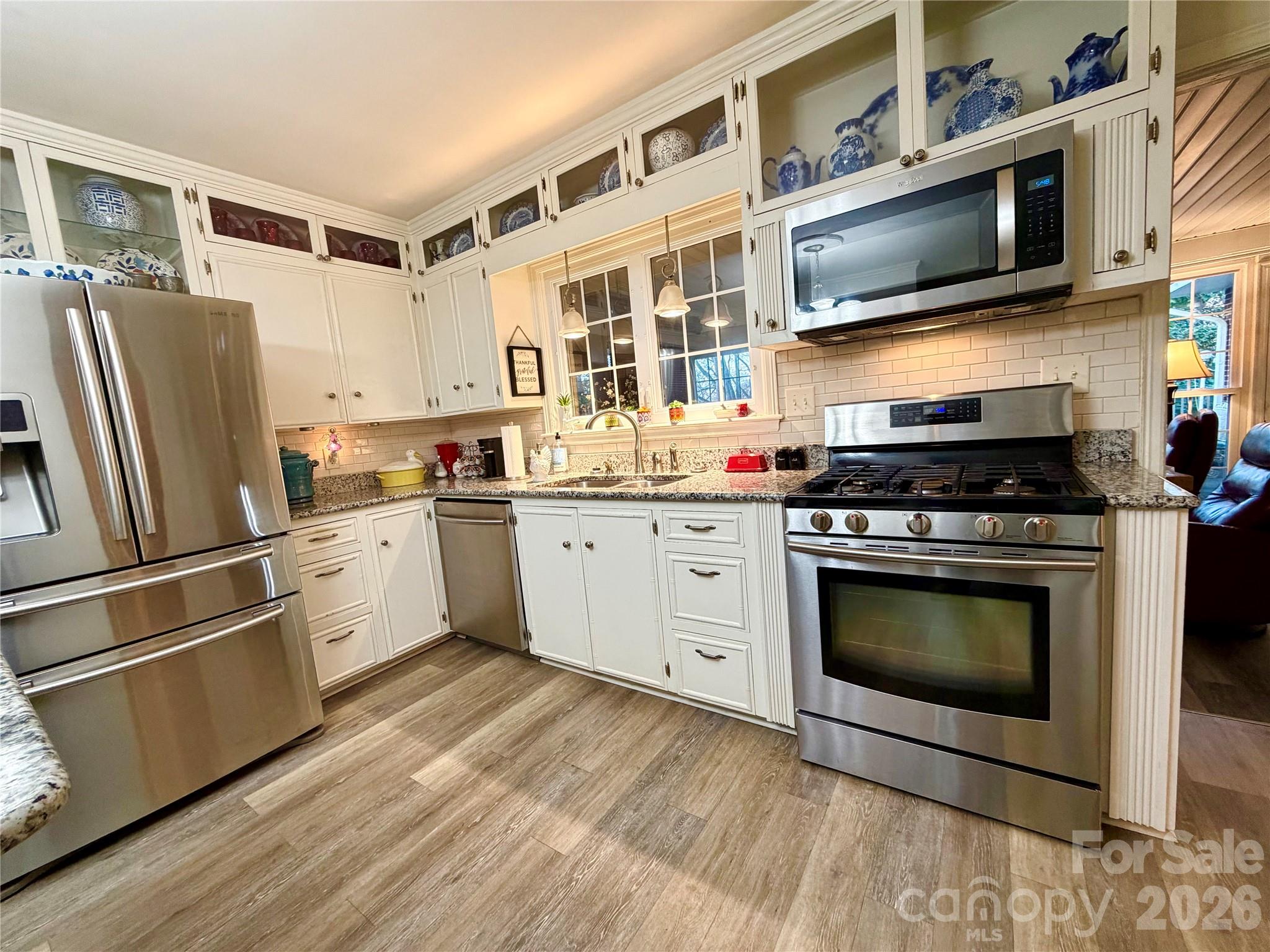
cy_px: 476
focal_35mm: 14
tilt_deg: -6.9
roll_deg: +5.5
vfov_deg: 85.7
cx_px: 635
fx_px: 514
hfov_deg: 102.1
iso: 200
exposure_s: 1/60
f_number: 2.2
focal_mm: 2.22
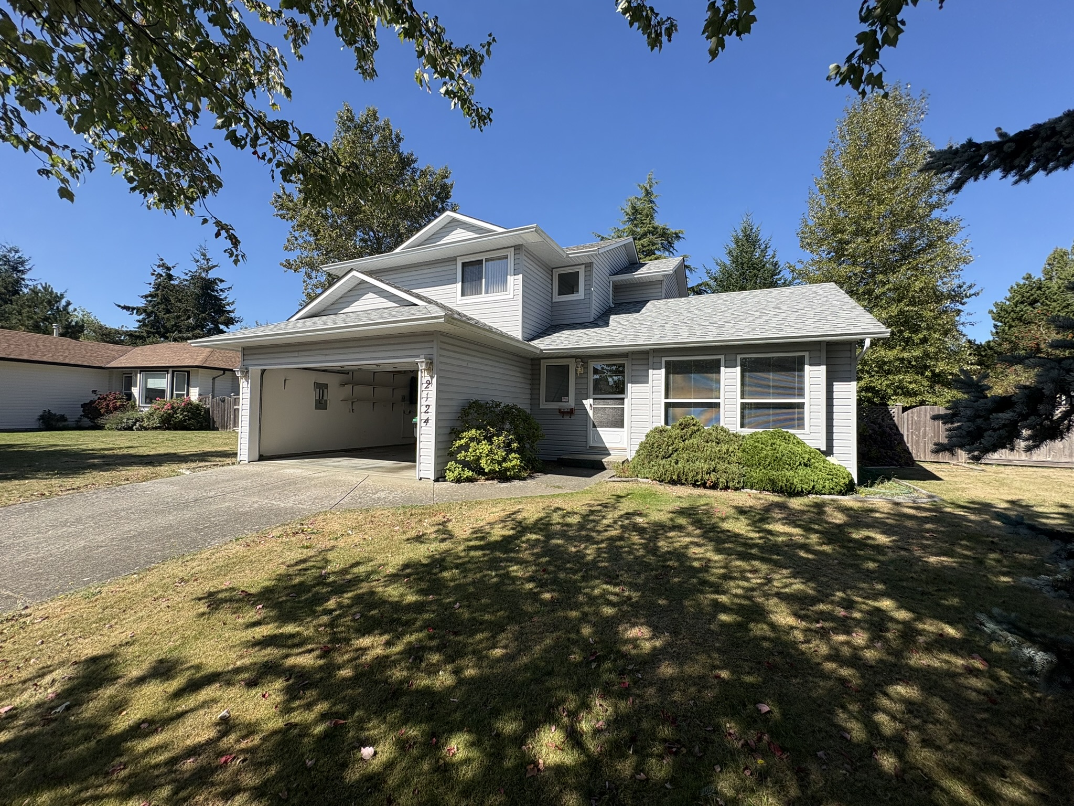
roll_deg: -0.4
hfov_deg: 102.1
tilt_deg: +3.5
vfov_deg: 85.7
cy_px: 403
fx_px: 434
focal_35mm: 14
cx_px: 537
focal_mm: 2.22
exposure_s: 1/1395
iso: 50
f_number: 2.2
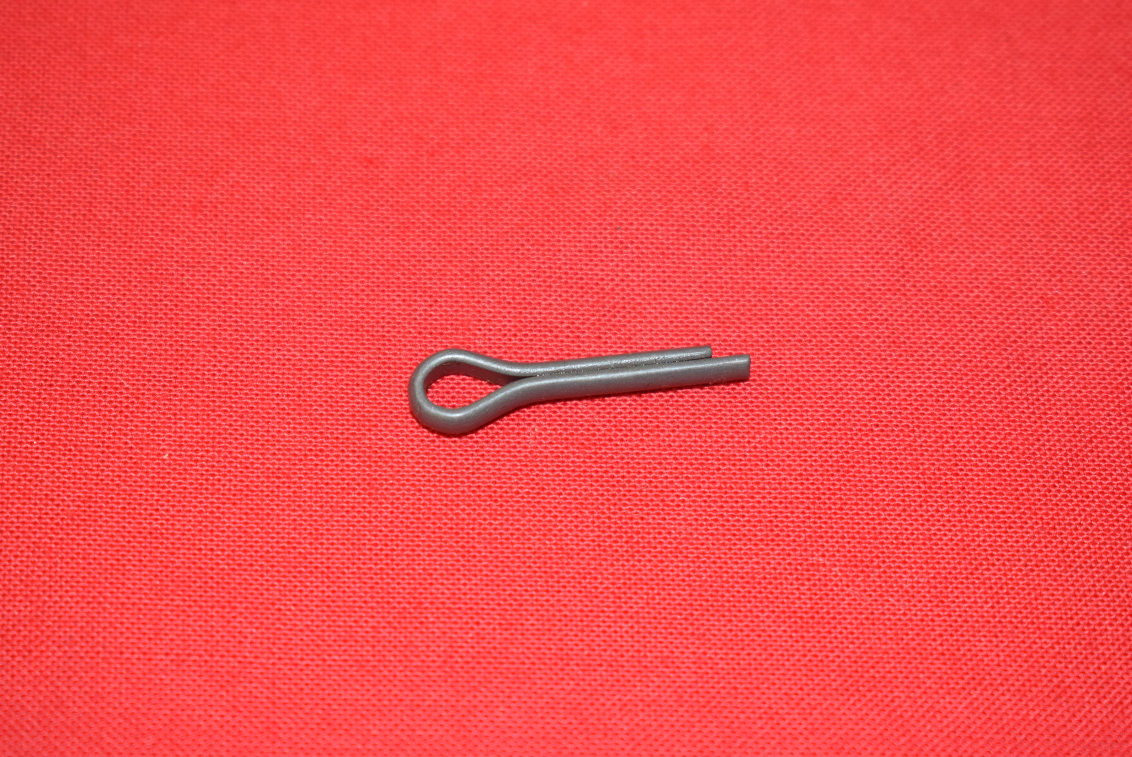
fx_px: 2596
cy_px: 378
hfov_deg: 24.6
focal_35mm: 82
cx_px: 566
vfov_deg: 16.6
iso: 800
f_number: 5.6
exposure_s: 1/60
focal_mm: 55
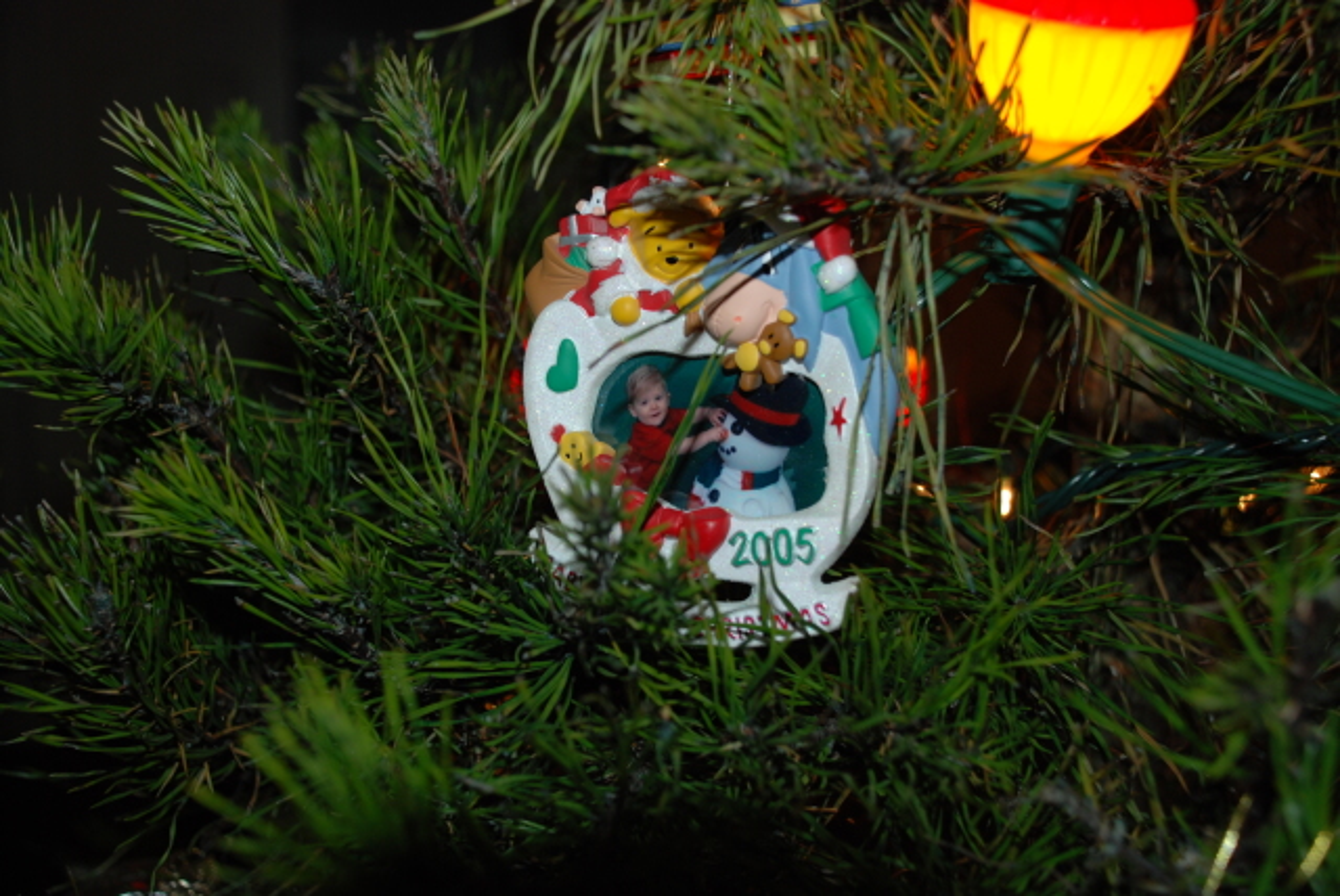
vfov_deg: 29.0
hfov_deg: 42.3
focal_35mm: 46
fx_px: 1732
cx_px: 670
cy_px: 448
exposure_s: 1/60
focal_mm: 31
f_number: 4.2
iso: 200
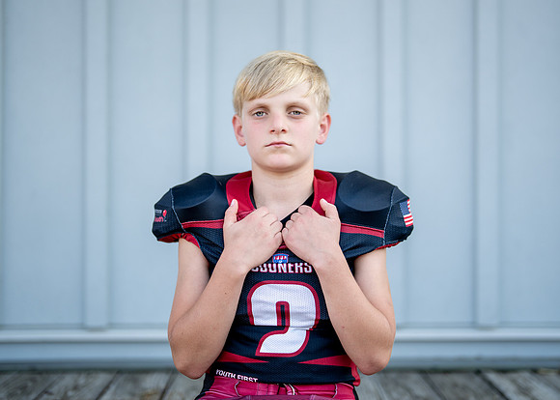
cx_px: 305
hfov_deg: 33.2
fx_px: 937
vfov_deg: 24.1
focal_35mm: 59
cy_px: 180
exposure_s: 1/2000
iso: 100
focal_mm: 50
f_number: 1.2
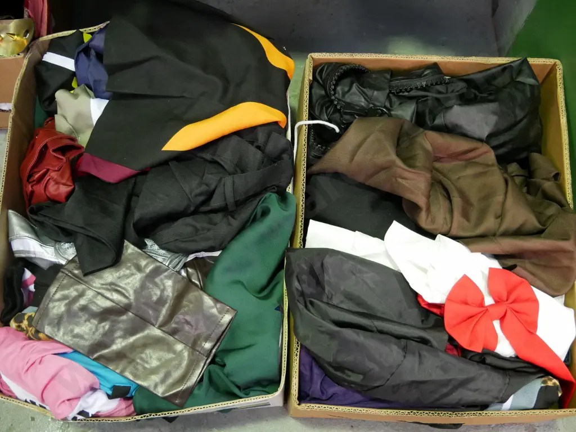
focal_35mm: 40
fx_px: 666
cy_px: 216
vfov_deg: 36.0
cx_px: 288
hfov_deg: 46.8
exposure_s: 1/60
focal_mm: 20
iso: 3200
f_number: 4.1
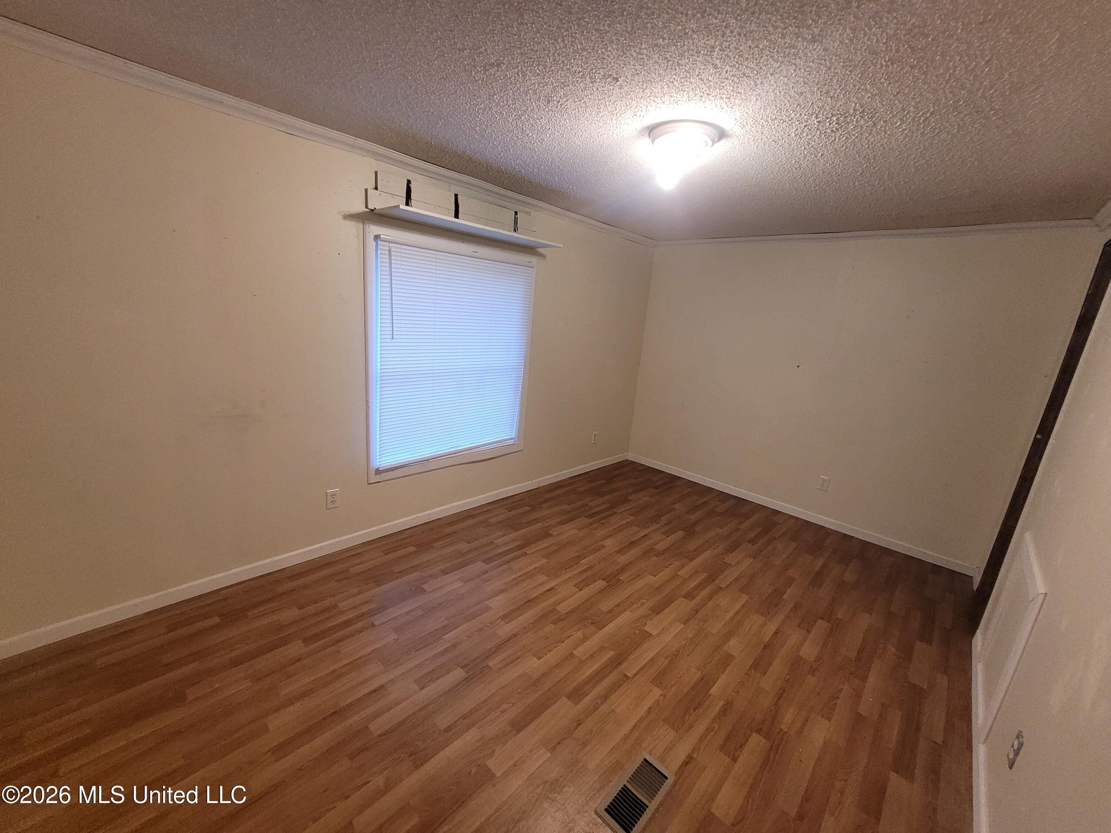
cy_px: 416
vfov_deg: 89.9
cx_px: 556
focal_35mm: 13
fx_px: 417
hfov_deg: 106.2
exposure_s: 1/60
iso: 400
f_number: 2.2
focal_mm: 1.74
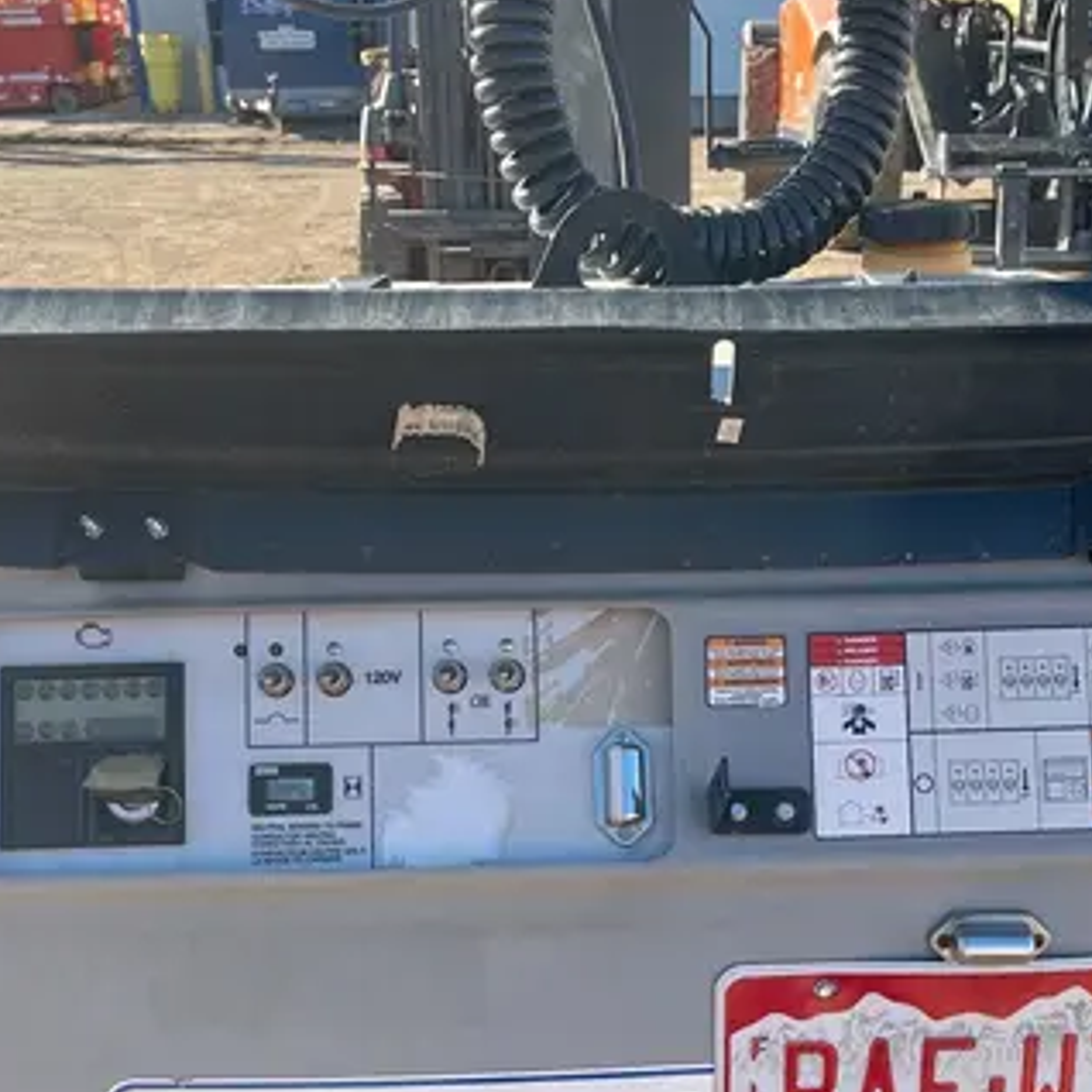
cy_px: 822
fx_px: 1892
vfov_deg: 31.6
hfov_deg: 32.0
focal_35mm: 53
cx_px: 687
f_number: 1.6
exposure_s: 1/751
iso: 50
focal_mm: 5.1
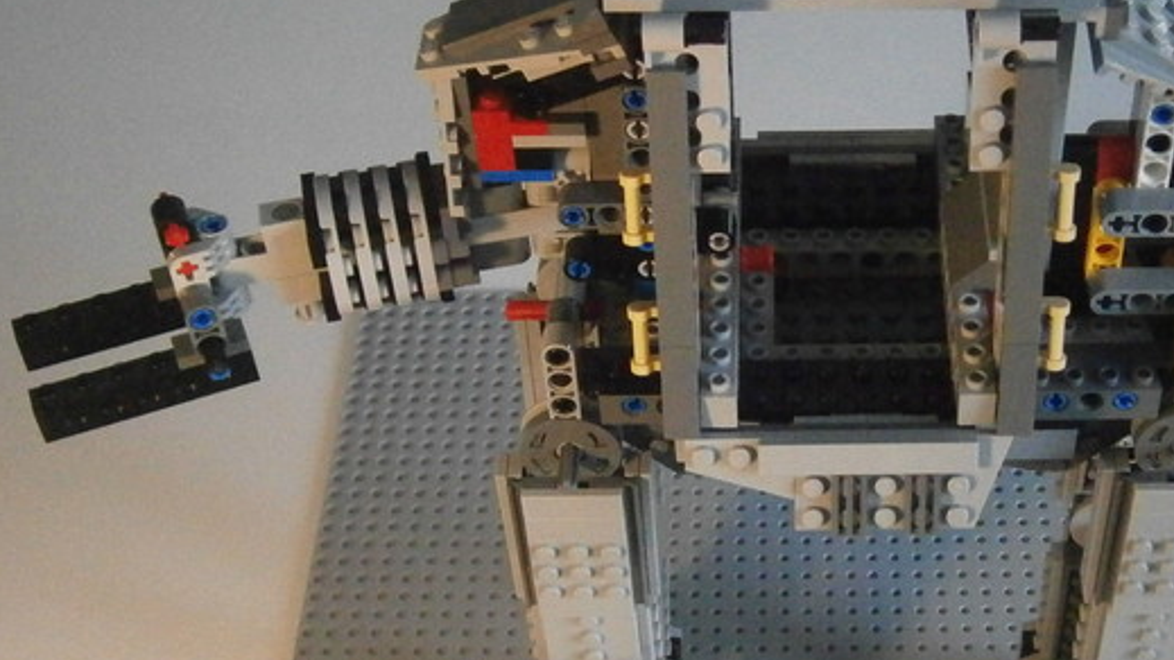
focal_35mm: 68
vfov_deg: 17.7
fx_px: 2117
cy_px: 426
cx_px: 817
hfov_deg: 30.7
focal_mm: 6.4
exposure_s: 1/100
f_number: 3.1
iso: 800
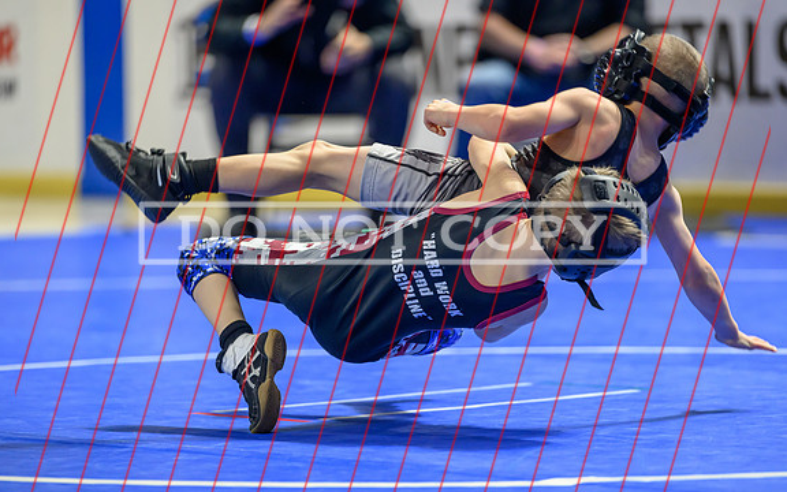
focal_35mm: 220
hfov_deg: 9.5
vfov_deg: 6.0
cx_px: 392
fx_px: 4719
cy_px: 243
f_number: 2.8
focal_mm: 200
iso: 2800
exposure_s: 1/640
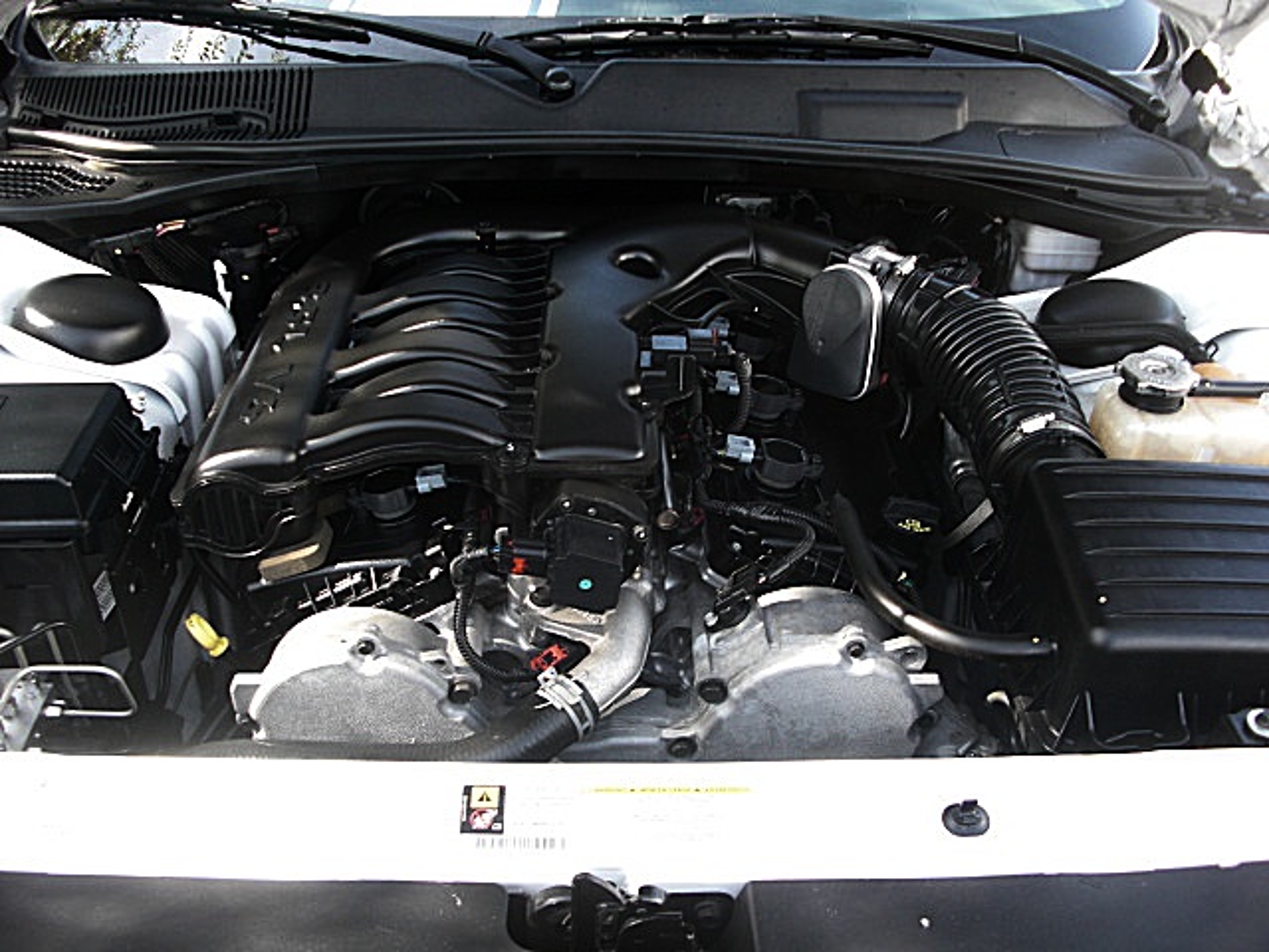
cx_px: 634
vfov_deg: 39.7
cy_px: 476
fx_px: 1320
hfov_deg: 51.4
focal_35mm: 36
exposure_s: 1/100
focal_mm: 6.3
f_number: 2.8
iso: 100
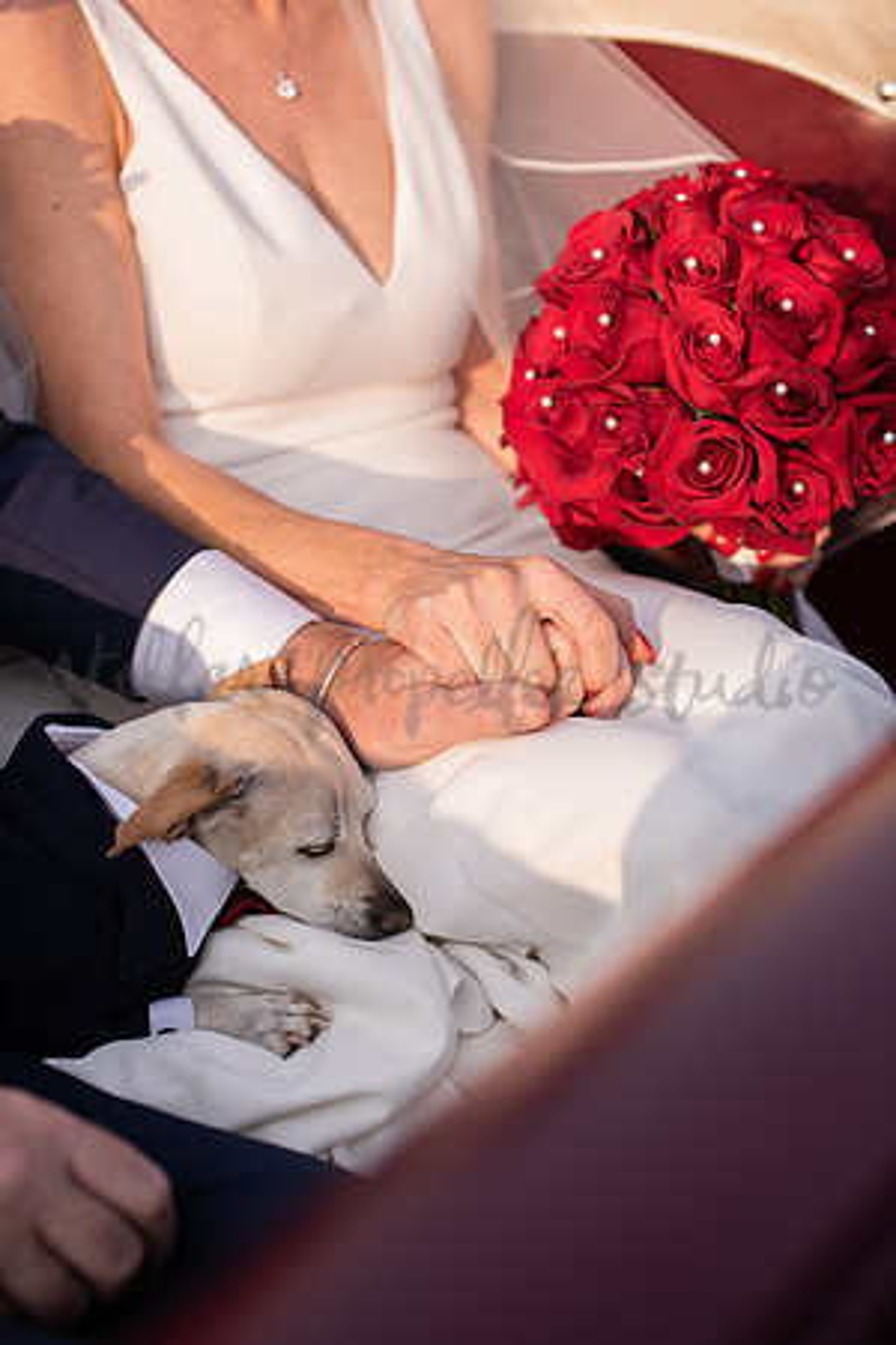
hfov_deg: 27.0
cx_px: 448
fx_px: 1867
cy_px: 672
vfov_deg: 39.6
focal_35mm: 50
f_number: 3.2
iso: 125
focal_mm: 50
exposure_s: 1/800
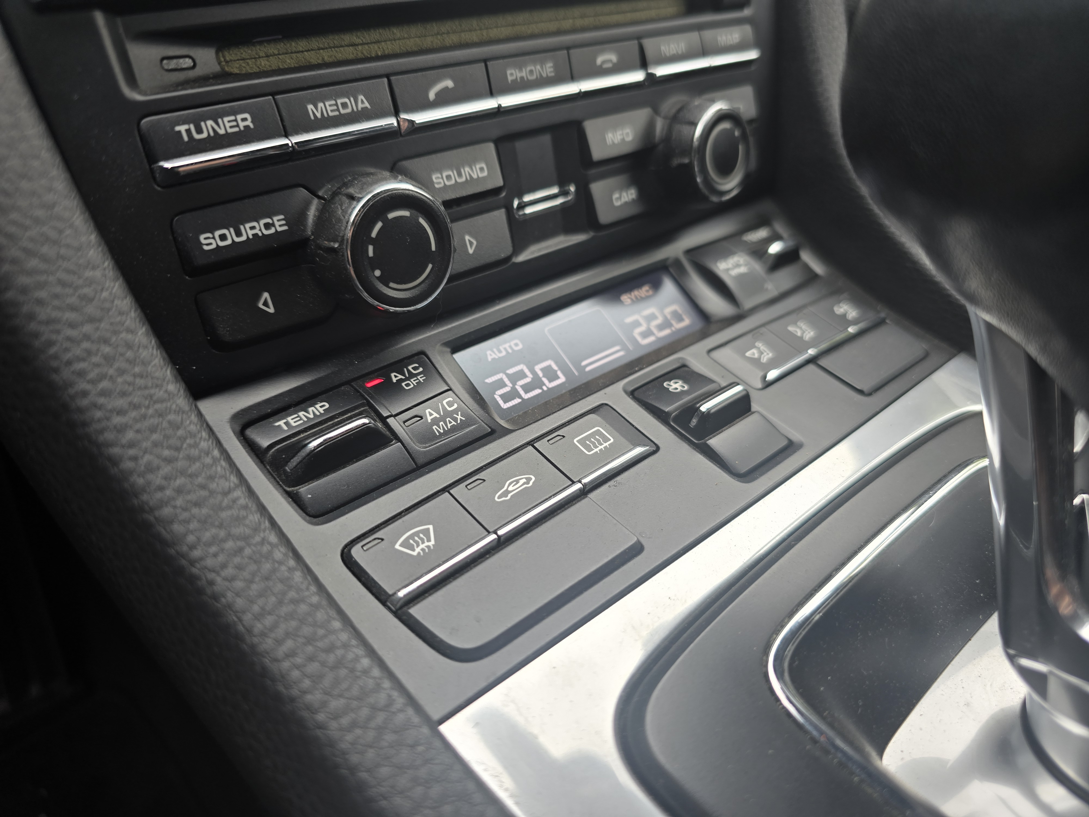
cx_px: 544
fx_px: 724
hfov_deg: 73.9
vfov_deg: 58.9
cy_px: 408
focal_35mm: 23
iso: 16
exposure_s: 1/61
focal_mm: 6.3
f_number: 1.7
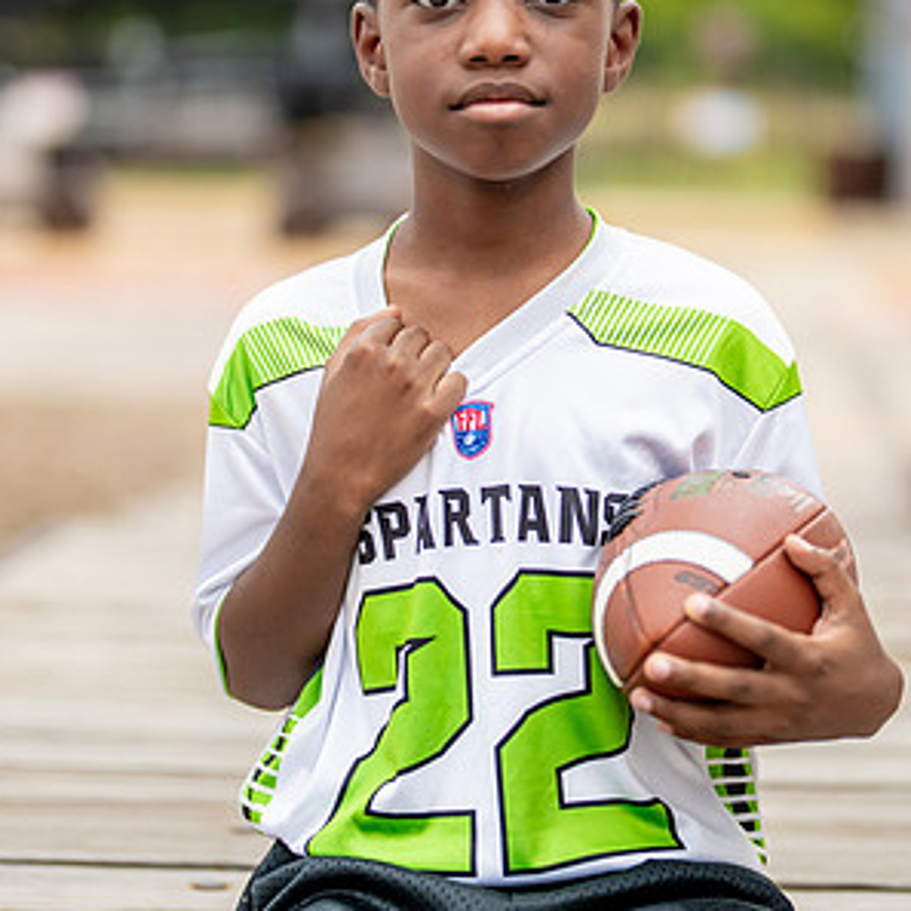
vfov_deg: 17.7
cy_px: 302
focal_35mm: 98
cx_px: 521
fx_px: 2918
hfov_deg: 17.7
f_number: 1.2
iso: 500
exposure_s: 1/800
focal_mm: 50
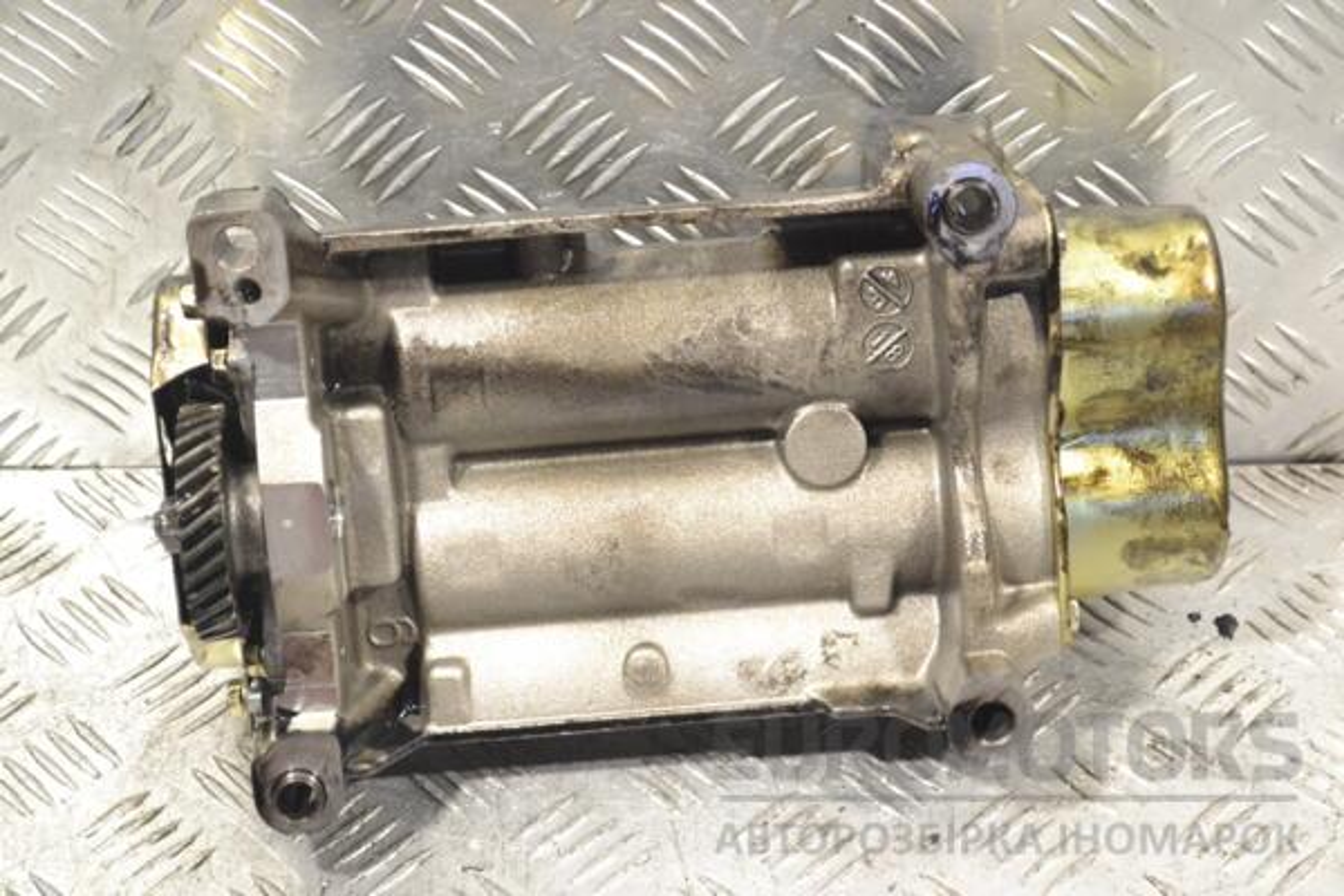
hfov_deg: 27.0
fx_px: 2800
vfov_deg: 18.2
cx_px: 672
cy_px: 448
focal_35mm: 75
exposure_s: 1/200
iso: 3200
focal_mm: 50
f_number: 7.1
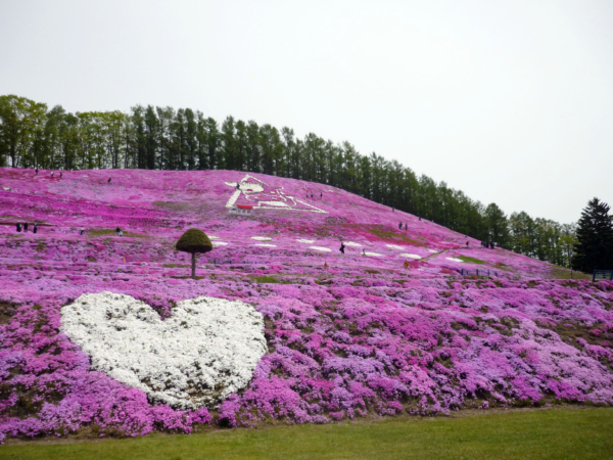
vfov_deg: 42.9
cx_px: 306
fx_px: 584
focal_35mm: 33
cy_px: 230
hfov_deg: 55.4
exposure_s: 1/320
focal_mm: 5.5
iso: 100
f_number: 8
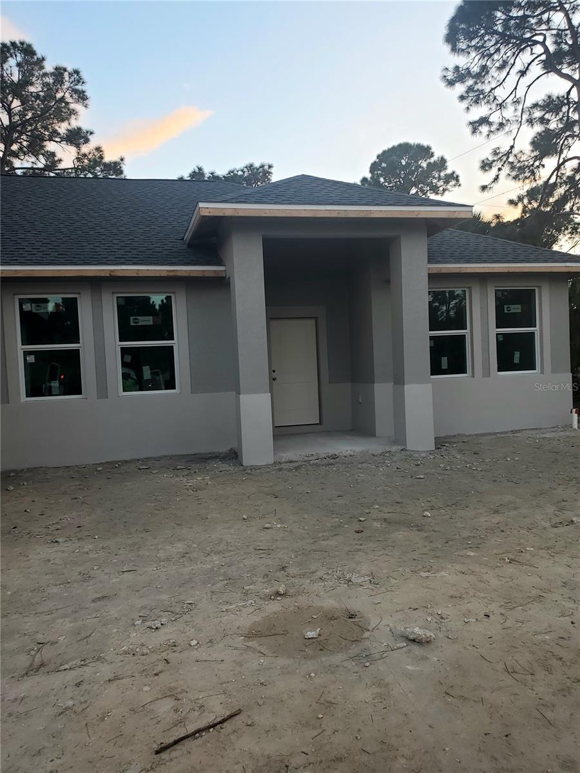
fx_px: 581
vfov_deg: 67.3
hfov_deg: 53.1
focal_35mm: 26
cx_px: 290
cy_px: 386
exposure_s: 1/120
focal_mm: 4.3
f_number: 2.4
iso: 50
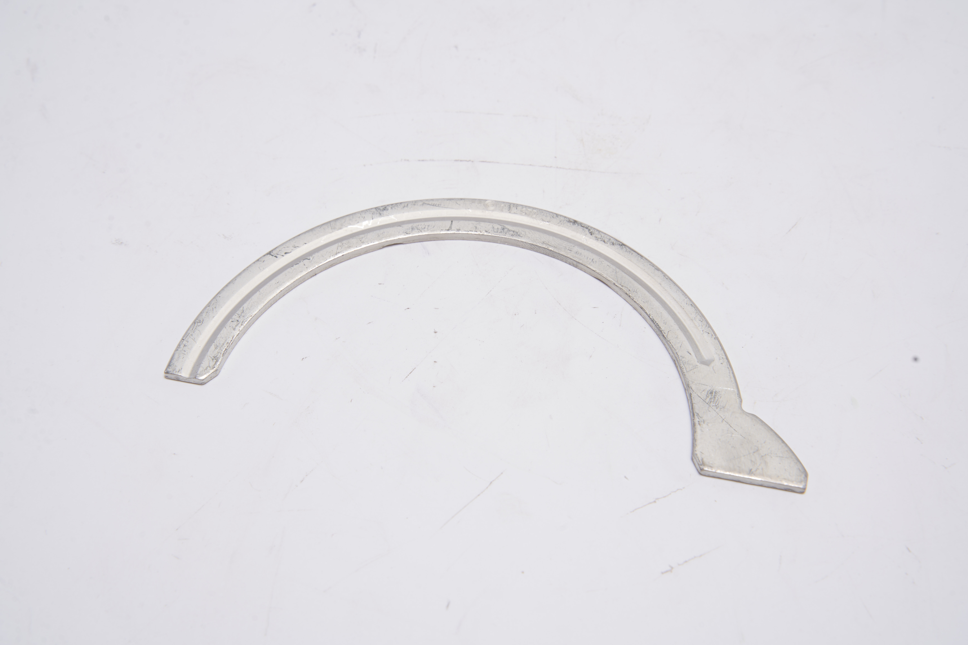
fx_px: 1801
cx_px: 484
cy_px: 322
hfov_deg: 30.1
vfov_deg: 20.3
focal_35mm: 67
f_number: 14
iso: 50
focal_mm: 67
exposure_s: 1/60
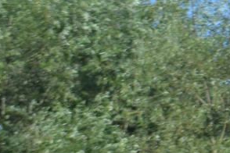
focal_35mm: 313
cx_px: 658
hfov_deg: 6.1
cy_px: 395
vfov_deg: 4.3
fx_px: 2000
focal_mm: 30
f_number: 5
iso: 400
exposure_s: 1/1250
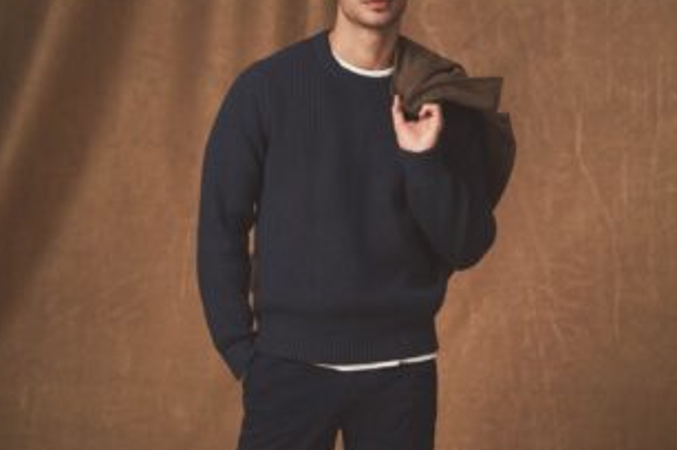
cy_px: 178
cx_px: 458
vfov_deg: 14.1
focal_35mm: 97
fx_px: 1822
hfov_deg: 21.0
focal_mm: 70
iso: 1000
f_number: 4
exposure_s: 1/160
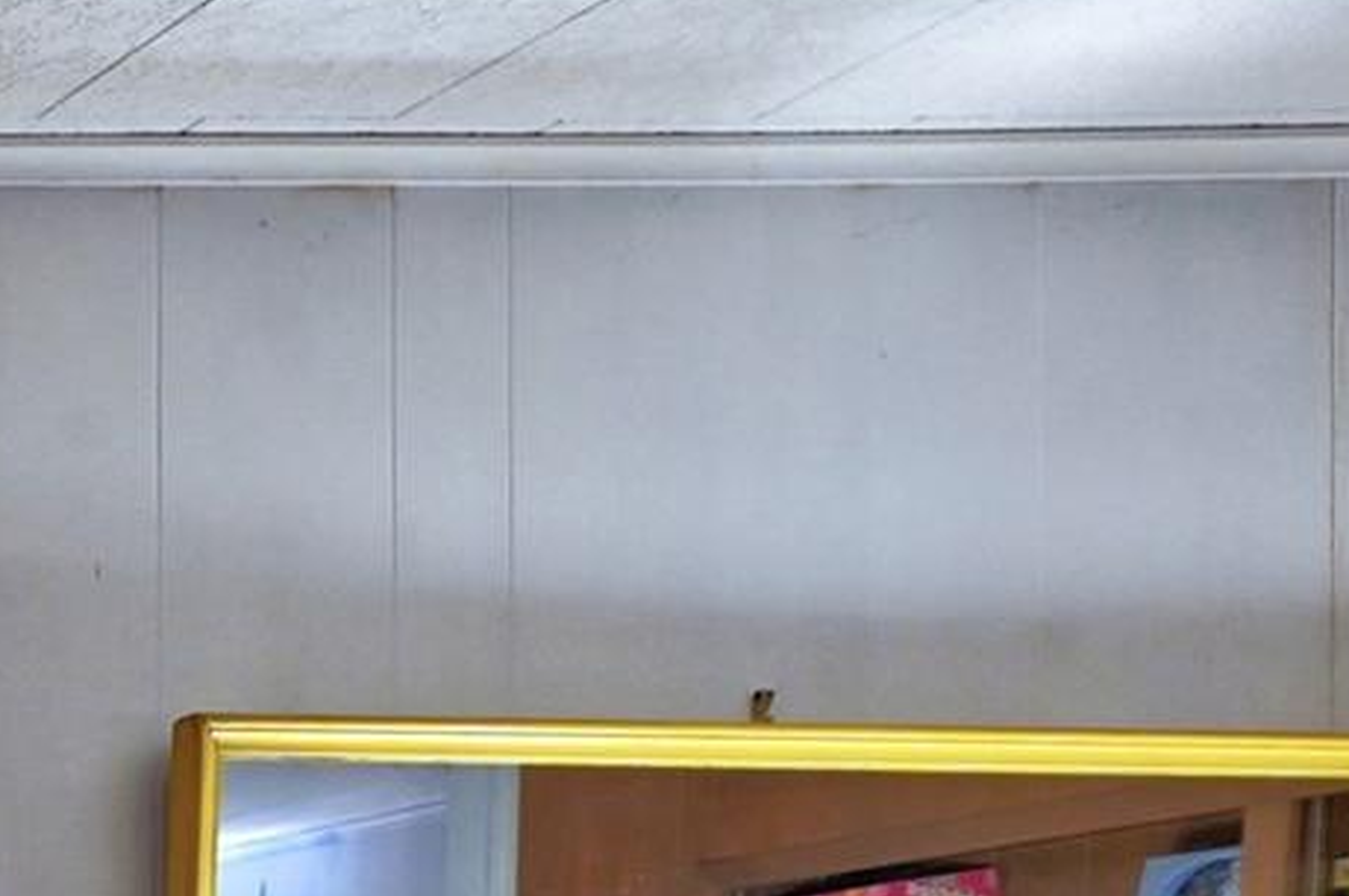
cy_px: 1395
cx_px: -1581
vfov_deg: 17.8
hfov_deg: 17.2
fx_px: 2508
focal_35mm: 67
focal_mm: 15
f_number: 8
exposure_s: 1/2.5
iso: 800
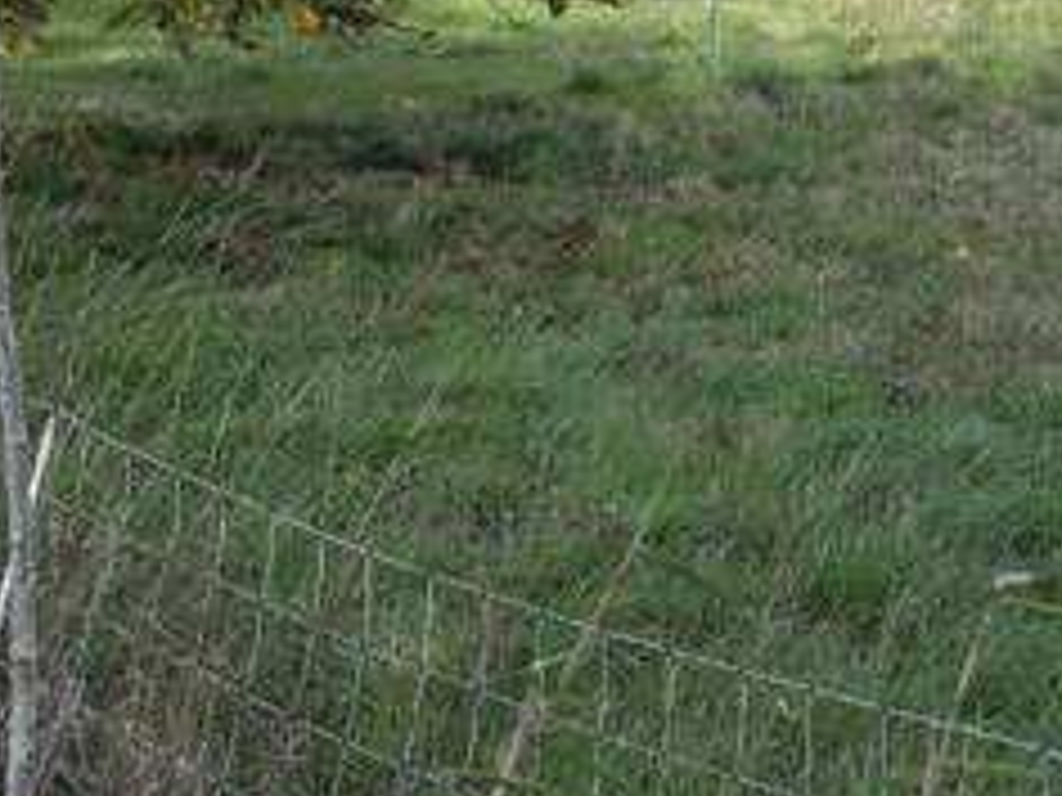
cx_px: 1422
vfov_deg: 16.5
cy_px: 40
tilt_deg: -4.8
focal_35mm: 88
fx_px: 2700
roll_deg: -2.4
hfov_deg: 20.2
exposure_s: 1/2755
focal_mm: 5.1
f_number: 1.6
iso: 50
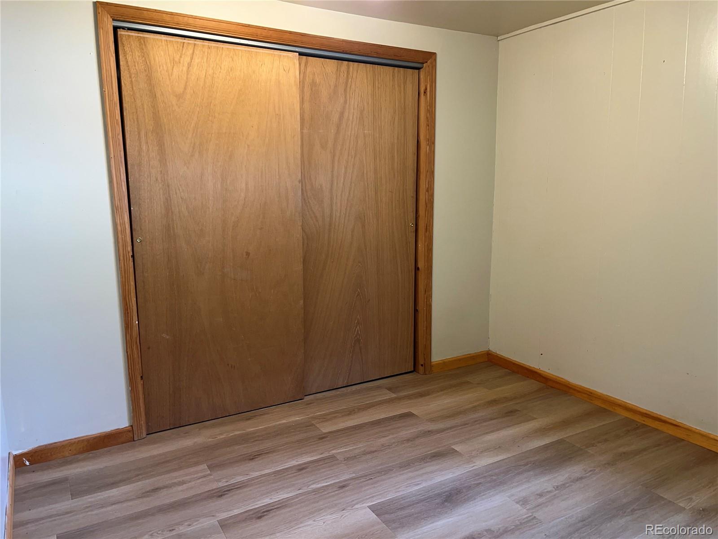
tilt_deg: -10.1
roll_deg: +0.6
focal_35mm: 26
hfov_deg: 67.3
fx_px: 539
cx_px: 359
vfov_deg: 53.1
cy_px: 270
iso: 40
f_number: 1.6
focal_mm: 5.1
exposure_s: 1/30
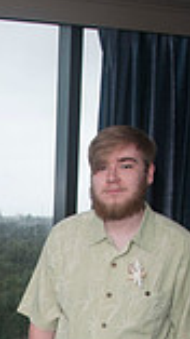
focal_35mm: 81
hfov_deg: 14.4
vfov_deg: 23.9
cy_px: 404
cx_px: -40
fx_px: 727
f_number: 5.6
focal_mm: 18
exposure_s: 1/125
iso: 400
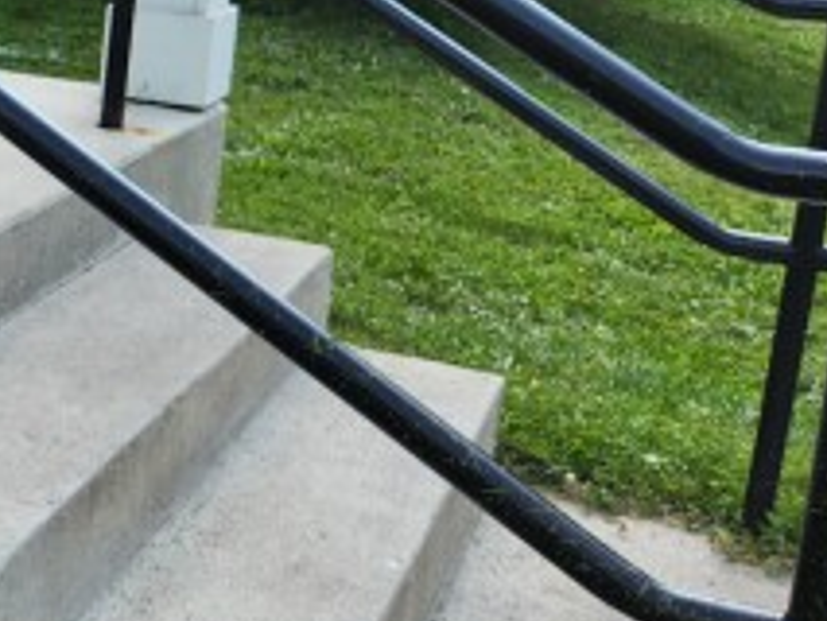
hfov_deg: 21.7
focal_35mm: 76
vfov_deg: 19.1
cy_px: 89
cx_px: -388
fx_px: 1817
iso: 20
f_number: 1.8
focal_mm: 5.4
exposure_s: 1/662
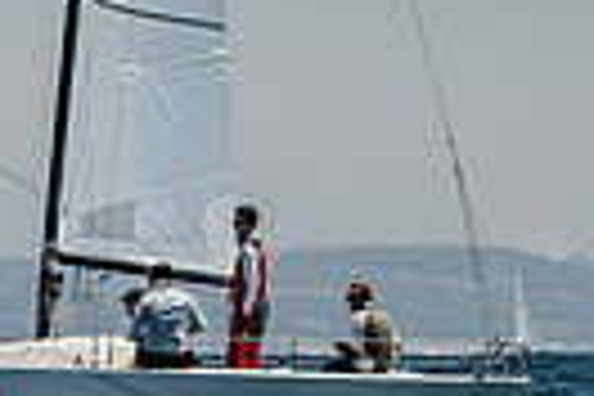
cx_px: -208
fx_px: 14667
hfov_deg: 2.3
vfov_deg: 1.5
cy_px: -242
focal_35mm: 889
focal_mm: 140
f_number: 6.3
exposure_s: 1/2500
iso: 400
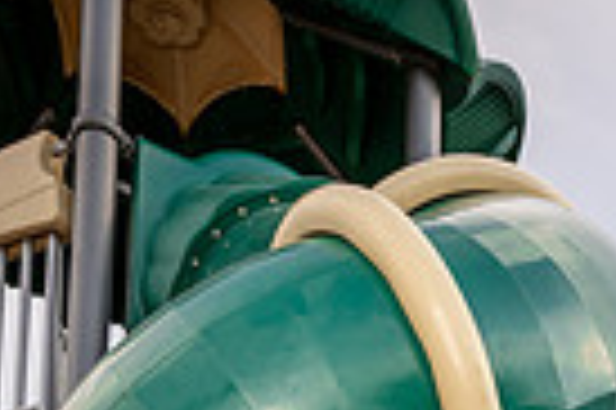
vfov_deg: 12.9
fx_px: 1350
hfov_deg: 25.0
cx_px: 544
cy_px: 1005
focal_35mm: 79
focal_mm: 24
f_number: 7.1
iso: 250
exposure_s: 1/250
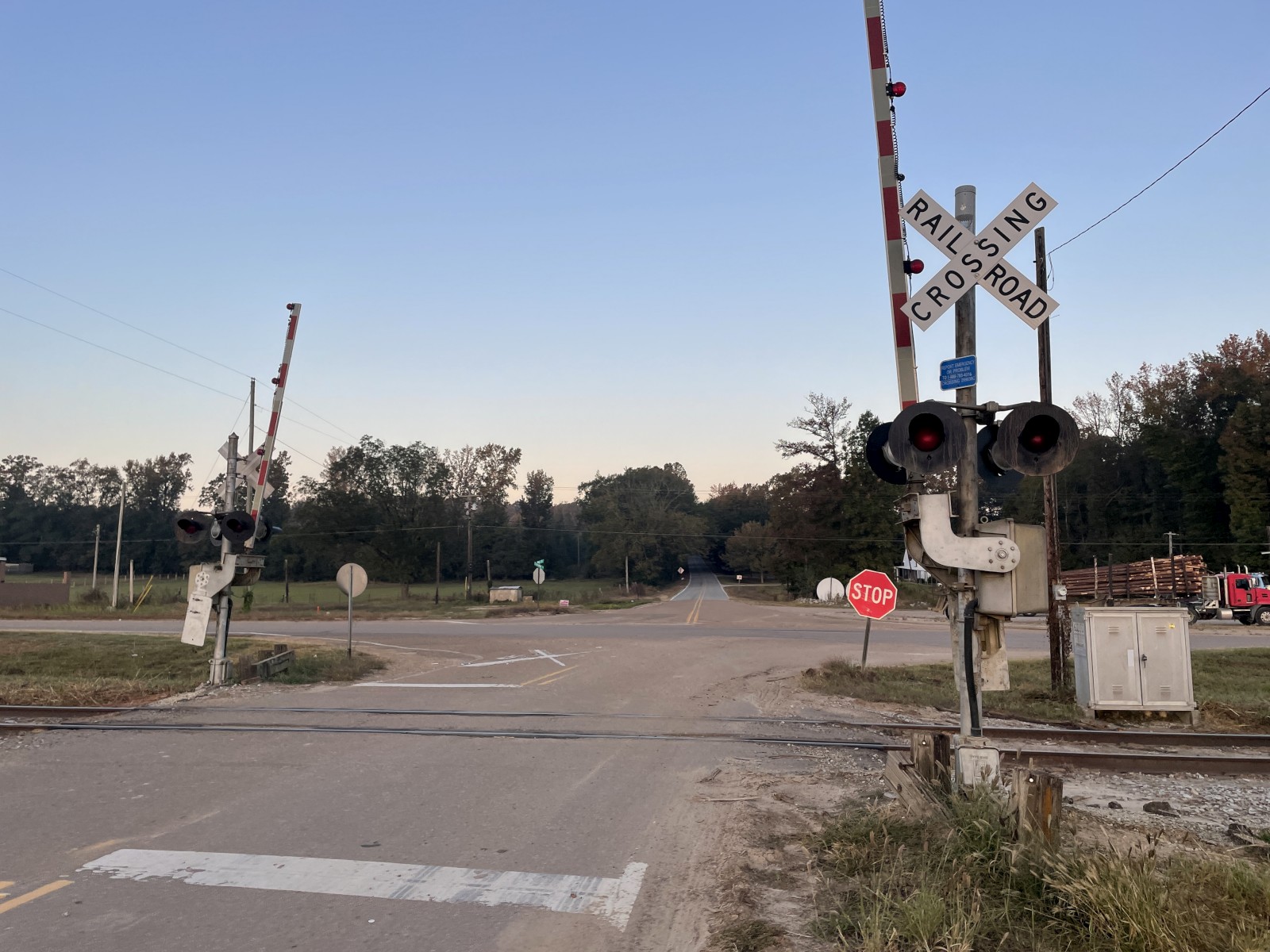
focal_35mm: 26
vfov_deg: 53.1
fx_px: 954
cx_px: 635
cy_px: 476
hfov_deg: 67.3
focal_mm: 4.2
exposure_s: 1/415
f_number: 1.6
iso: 32
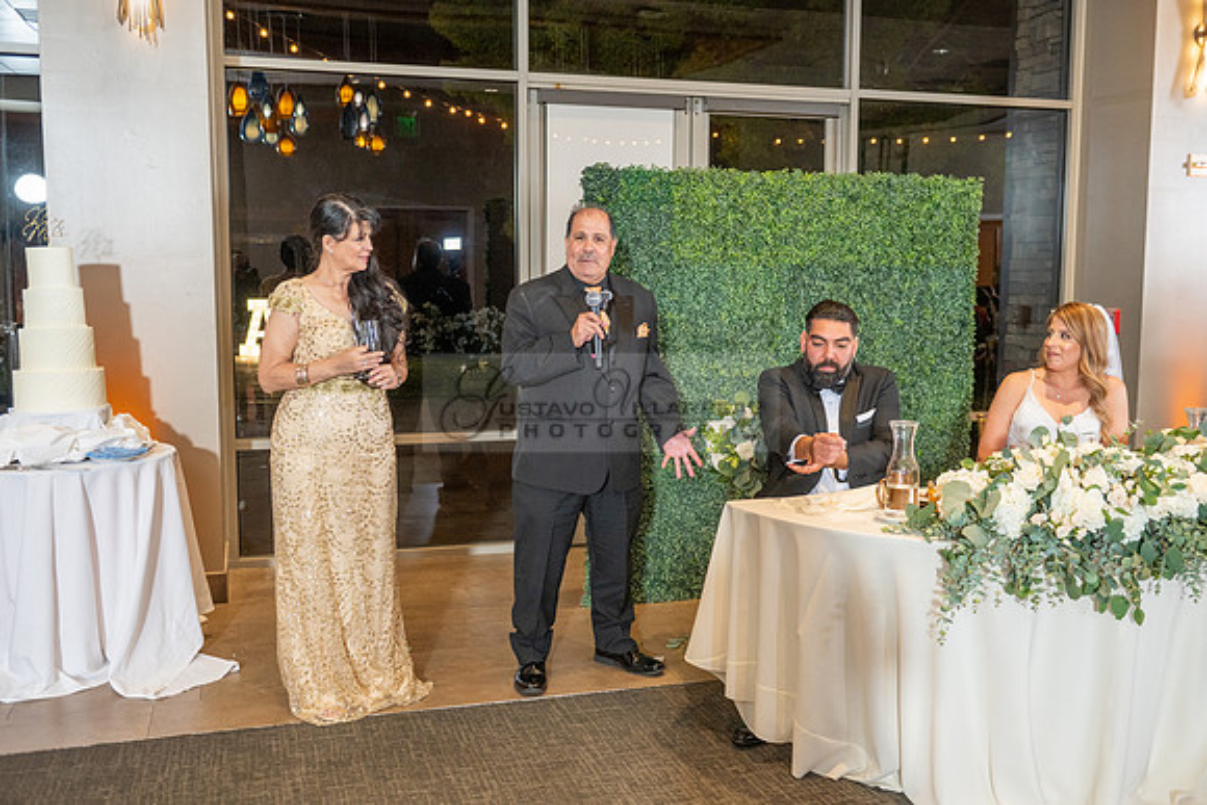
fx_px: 1140
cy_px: 402
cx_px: 604
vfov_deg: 38.9
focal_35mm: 34
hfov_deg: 55.8
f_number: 3.5
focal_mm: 34
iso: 800
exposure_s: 1/160
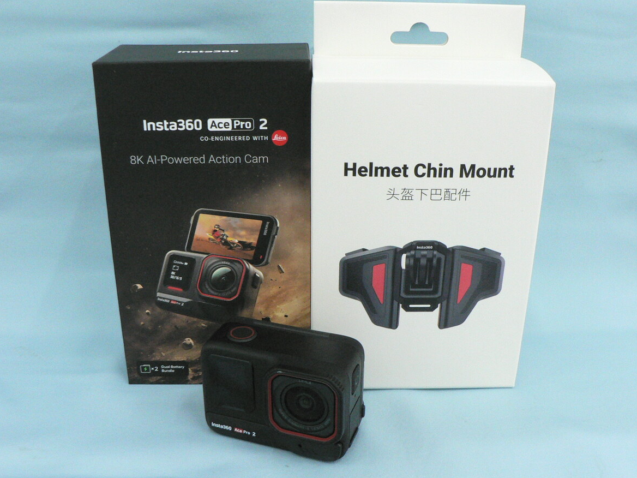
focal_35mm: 37
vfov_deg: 38.7
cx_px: 325
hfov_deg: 50.1
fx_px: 681
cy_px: 242
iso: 400
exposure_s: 1/80
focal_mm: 6
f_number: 4.5
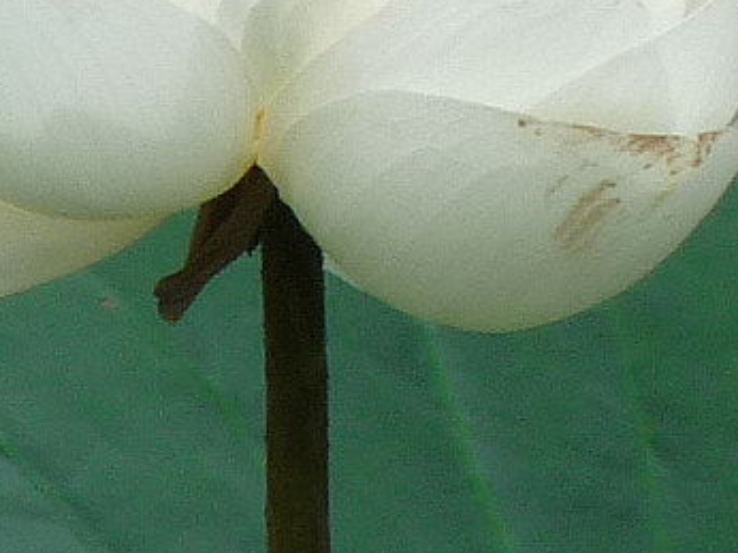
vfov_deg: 0.5
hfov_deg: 0.6
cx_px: 395
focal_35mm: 3201
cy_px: -169
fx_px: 68197
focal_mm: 86.4
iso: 100
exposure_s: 1/400
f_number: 6.3
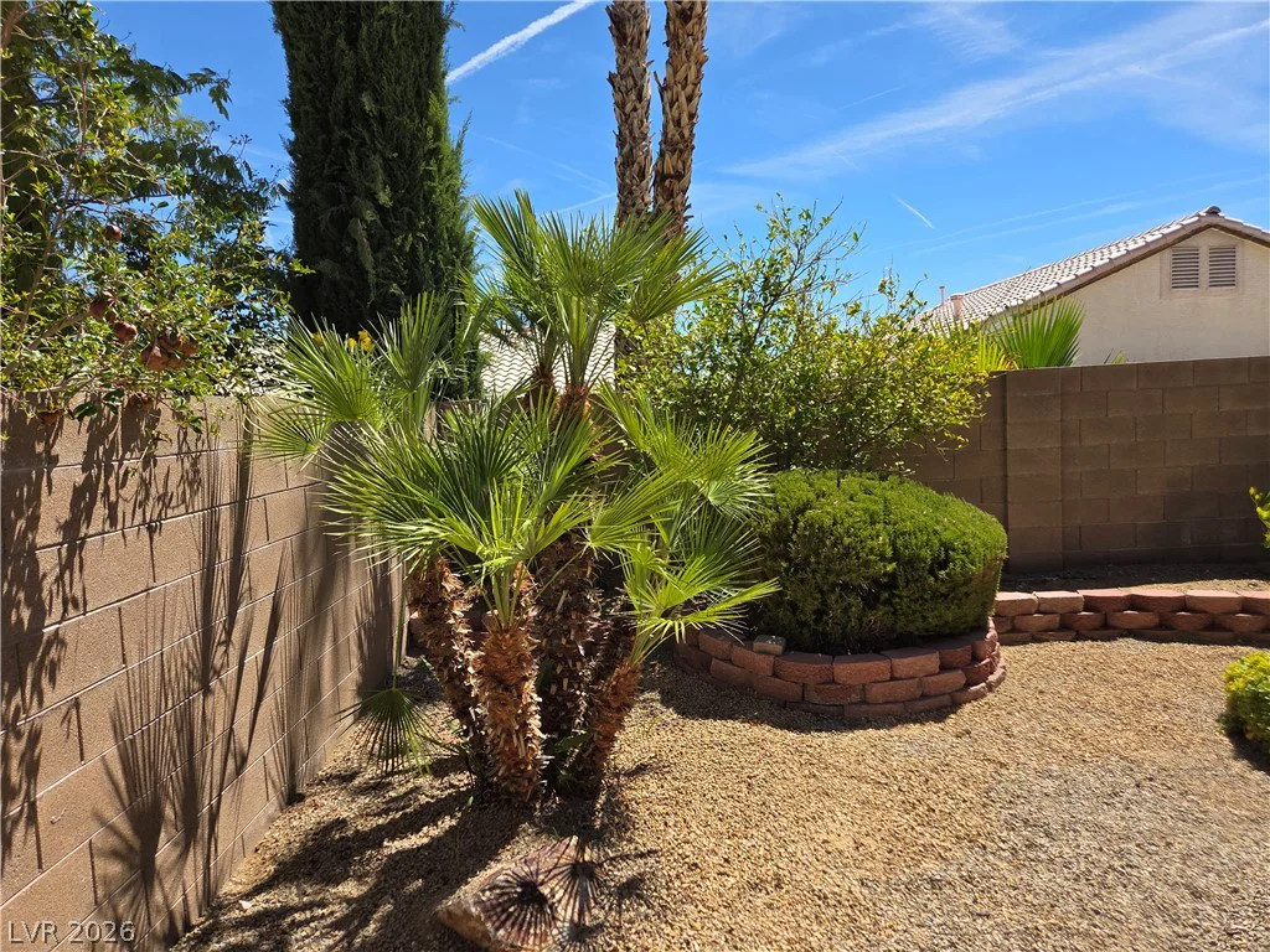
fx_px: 844
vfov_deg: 58.9
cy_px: 476
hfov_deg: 73.9
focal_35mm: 23
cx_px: 635
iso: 80
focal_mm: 5.4
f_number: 1.8
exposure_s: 1/3829
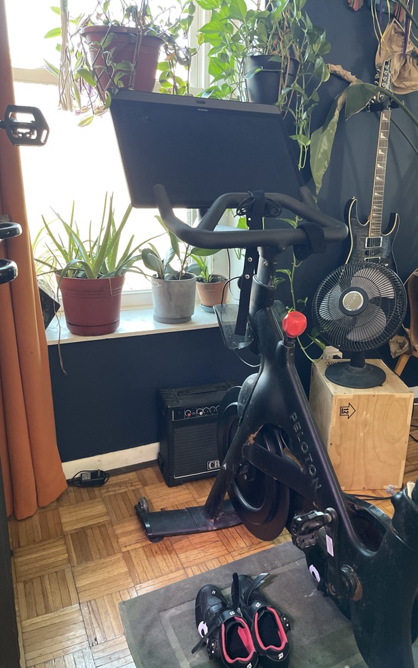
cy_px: 335
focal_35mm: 28
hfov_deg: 44.4
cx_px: 243
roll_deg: -1.8
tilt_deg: -16.2
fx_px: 510
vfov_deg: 66.5
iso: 400
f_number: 1.6
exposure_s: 1/40
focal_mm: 5.1
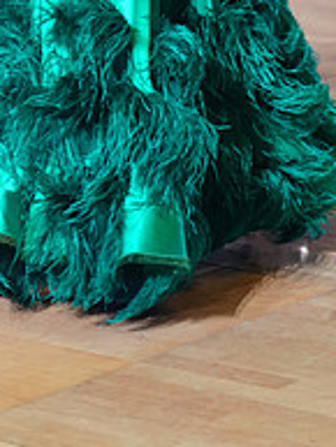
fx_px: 2767
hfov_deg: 6.9
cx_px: -13
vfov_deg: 9.0
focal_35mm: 214
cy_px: -185
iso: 2000
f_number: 2.8
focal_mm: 74
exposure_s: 1/400
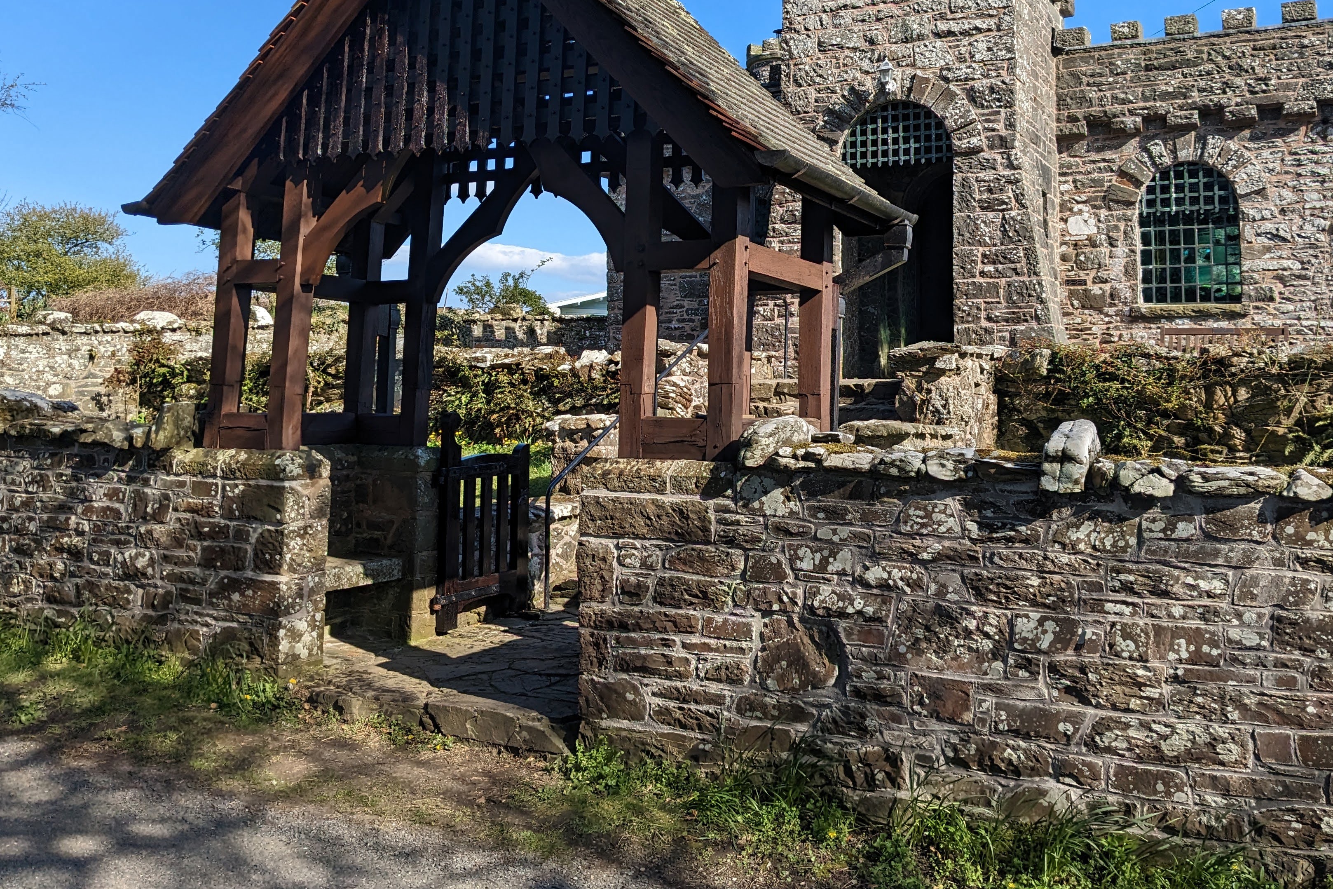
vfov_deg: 37.3
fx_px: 1296
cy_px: 273
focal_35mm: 35
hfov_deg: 54.4
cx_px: 719
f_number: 1.73
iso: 59
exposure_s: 1/2128
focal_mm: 4.38
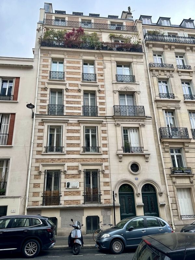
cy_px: 130
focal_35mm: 24
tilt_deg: +21.3
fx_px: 180
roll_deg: +2.3
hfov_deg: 56.8
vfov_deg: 71.6
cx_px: 98
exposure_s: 1/508
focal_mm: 6.86
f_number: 1.78
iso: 80
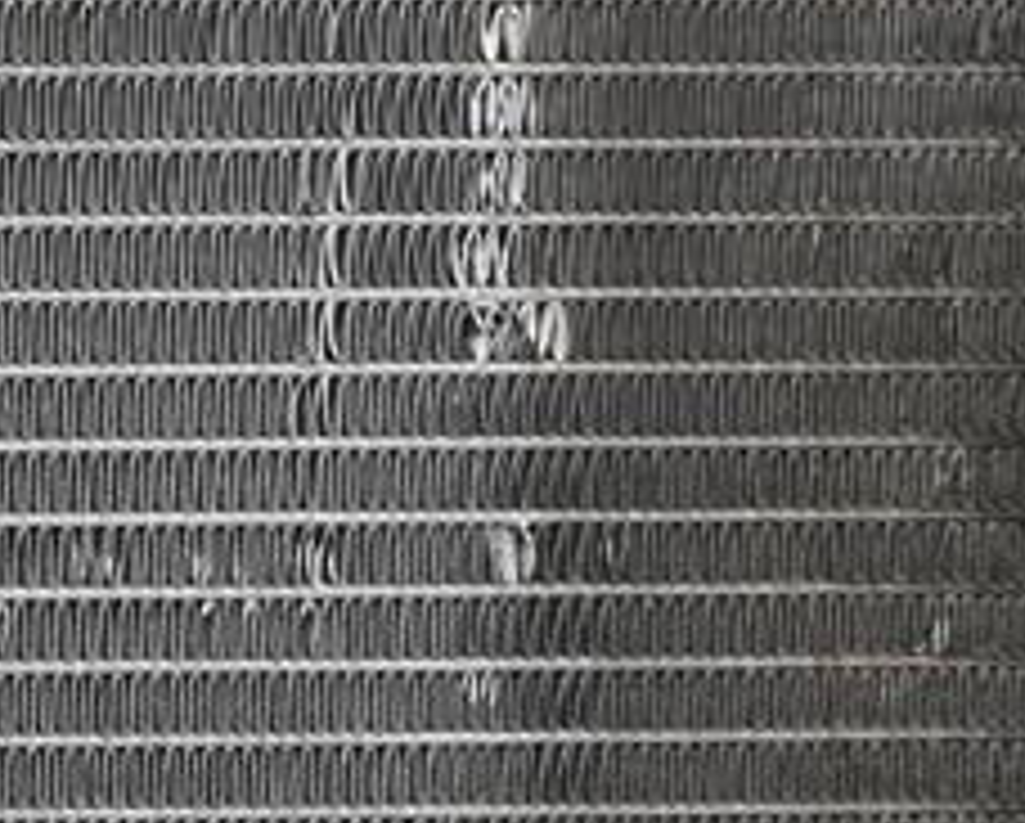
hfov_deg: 10.4
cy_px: 540
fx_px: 4860
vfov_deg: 9.7
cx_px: -1416
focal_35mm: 160
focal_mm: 4.3
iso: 50
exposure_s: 1/150
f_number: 2.4
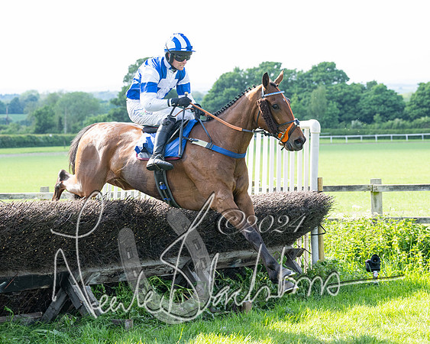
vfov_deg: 12.9
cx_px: 177
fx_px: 1518
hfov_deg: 16.1
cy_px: 171
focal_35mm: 119
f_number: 4
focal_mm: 70
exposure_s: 1/800
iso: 400
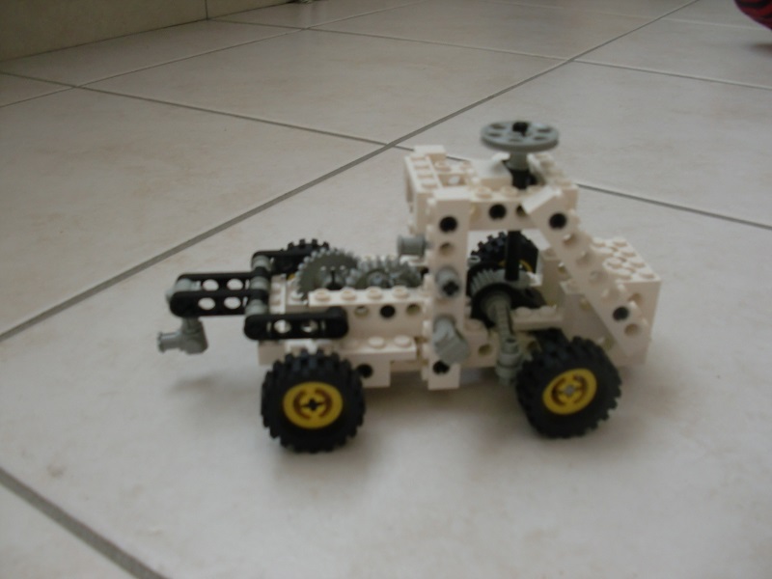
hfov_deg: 51.4
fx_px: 803
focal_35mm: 36
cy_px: 290
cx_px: 386
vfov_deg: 39.7
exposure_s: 1/60
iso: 200
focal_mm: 6.3
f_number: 2.8
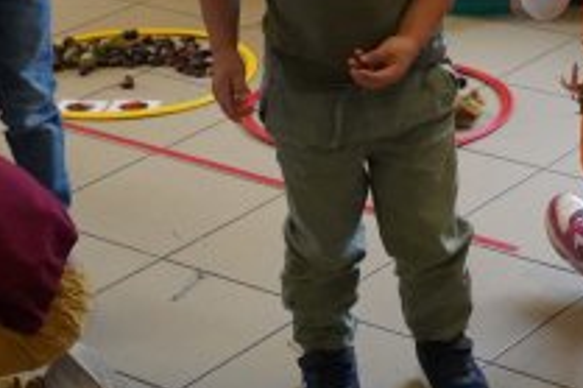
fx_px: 1861
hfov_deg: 17.8
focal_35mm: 115
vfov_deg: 11.7
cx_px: 374
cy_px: -49
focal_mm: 30
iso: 12800
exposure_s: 1/1600
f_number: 4
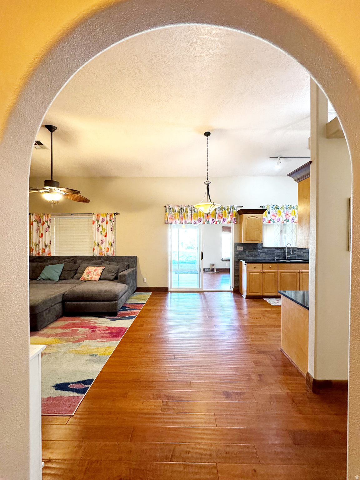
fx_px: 194
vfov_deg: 102.1
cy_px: 240
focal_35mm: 14
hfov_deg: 85.7
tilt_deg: -0.1
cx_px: 180
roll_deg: -0.9
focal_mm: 2.22
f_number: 2.2
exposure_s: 1/120
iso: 320
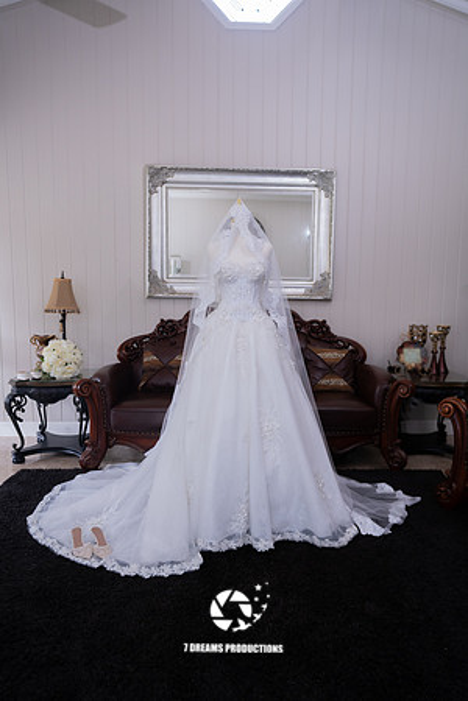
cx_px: 234
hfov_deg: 53.1
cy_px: 350
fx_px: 468
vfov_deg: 73.7
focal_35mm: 24
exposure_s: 1/125
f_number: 2.8
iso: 1000
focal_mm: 24
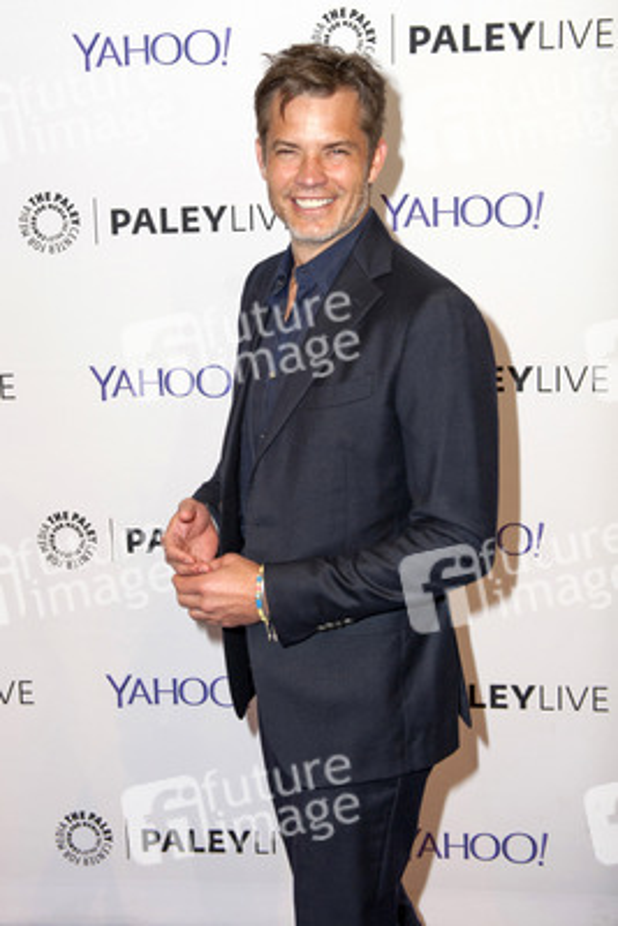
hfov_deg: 35.1
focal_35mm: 38
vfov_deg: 50.7
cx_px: 309
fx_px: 978
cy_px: 463
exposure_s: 1/400
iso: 400
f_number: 4
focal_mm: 38
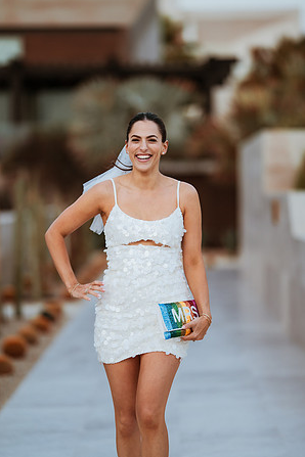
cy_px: 228
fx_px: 1728
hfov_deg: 10.1
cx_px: 152
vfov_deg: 15.1
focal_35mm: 136
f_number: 1.8
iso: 800
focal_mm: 135
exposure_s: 1/320
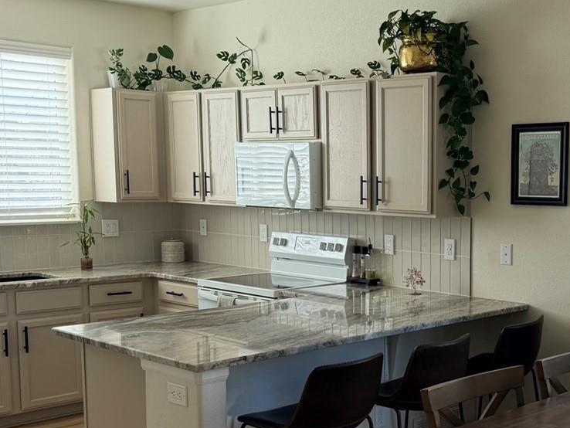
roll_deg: -0.8
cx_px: 470
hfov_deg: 35.4
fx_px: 857
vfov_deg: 27.9
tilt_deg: -6.8
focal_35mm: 52
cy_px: 290
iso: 80
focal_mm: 6.76
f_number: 1.78
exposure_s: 1/299
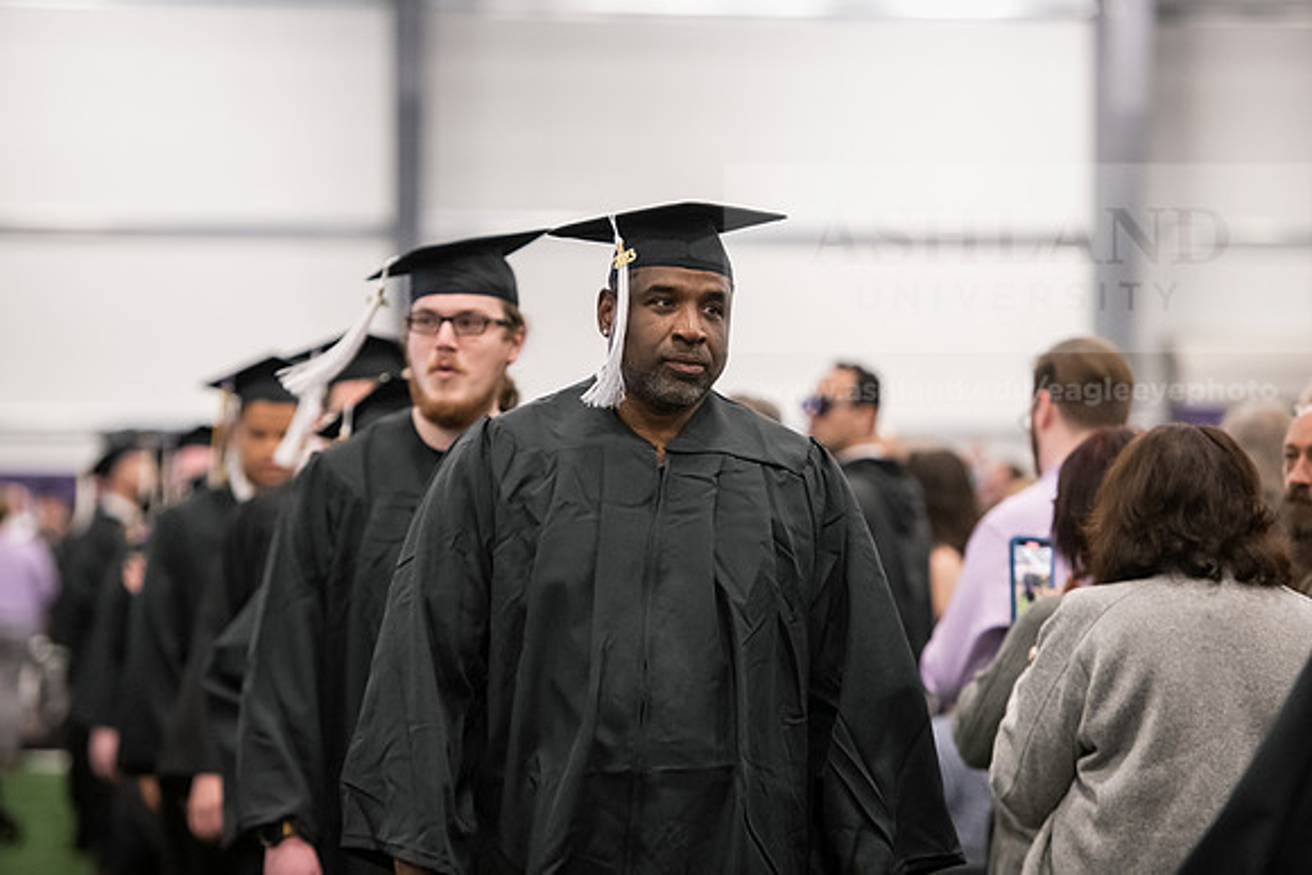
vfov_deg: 9.8
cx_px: 656
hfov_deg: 14.7
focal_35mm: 140
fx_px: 5103
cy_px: 438
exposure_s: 1/200
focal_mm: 140
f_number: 3.2
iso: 3200
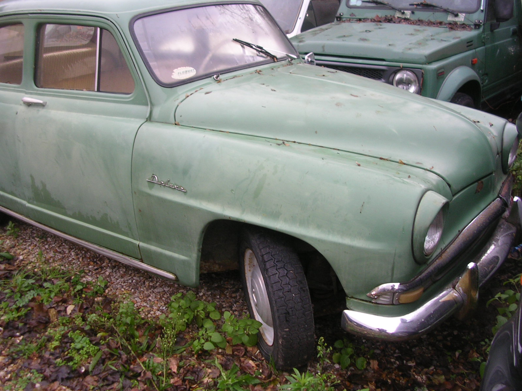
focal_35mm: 38
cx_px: 261
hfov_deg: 49.0
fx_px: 573
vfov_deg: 37.7
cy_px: 196
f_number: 2.8
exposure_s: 1/110
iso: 50
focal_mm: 5.8
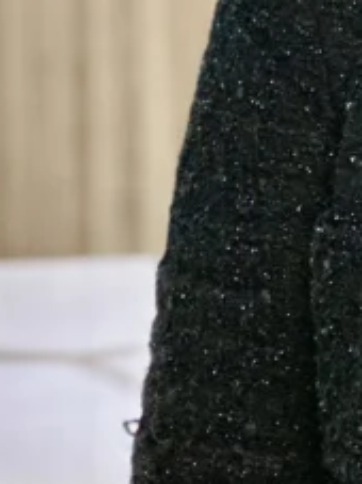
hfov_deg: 4.2
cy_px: -507
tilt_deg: -2.0
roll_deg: +0.5
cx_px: 722
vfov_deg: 5.6
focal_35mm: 347
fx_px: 4843
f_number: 2.8
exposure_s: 1/33
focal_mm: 9
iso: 200
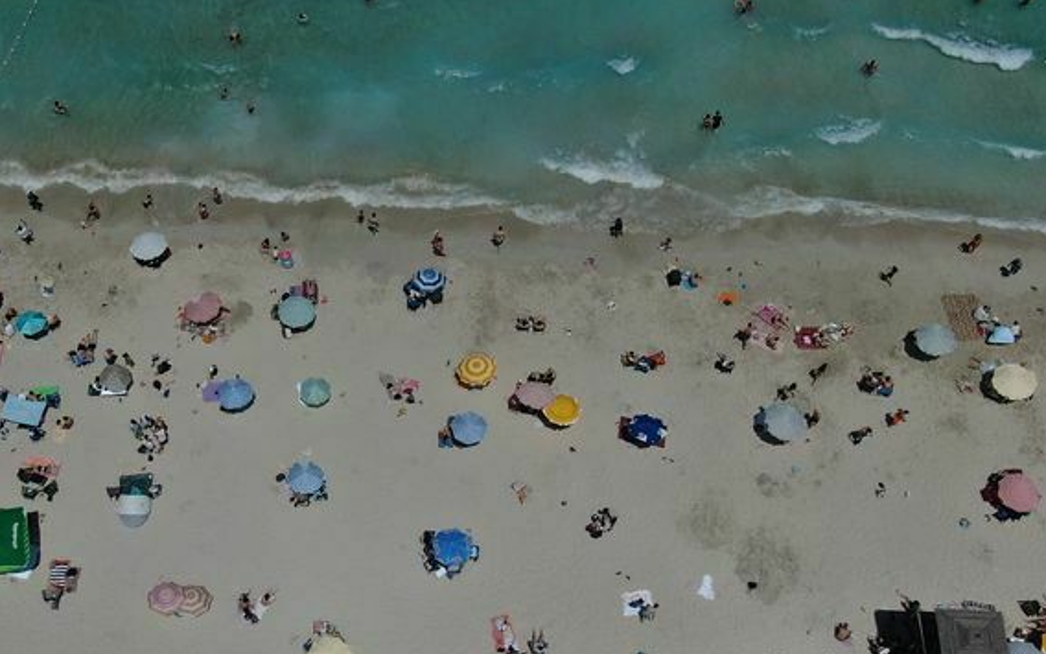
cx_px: 350
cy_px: 321
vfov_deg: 29.9
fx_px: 1226
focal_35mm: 43
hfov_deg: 45.5
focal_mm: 4.39
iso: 100
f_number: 2.8
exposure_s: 1/5000
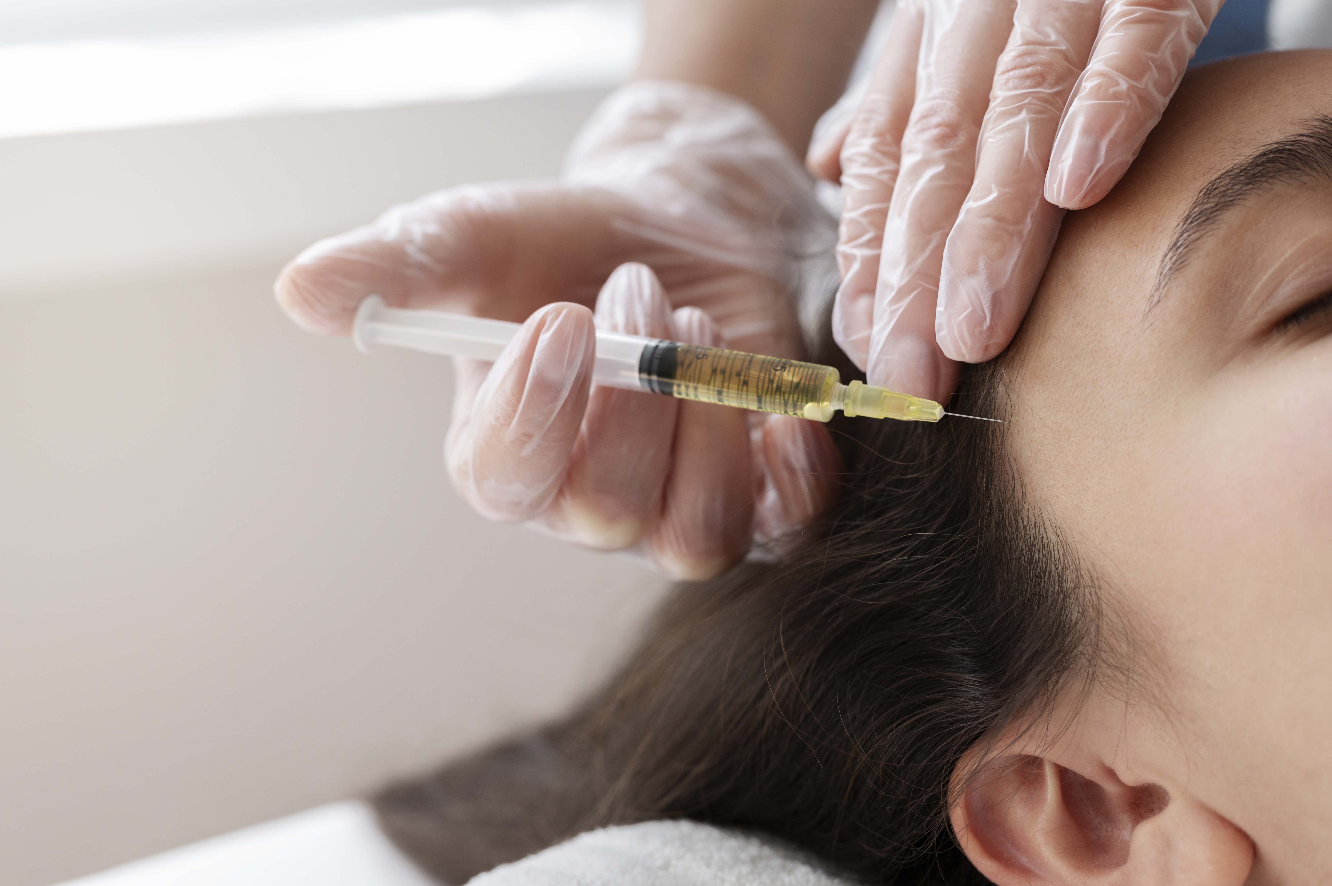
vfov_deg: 27.0
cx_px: 666
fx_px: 1849
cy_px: 443
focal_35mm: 50
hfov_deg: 39.6
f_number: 4.5
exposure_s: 1/400
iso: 640
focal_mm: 50
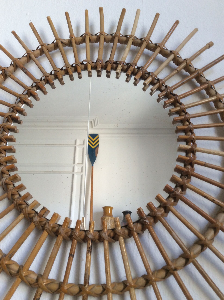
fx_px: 277
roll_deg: -1.7
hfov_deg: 44.1
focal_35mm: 32
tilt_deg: +24.9
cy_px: 150
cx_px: 112
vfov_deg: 56.9
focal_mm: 3.3
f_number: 2.4
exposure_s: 1/25
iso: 40
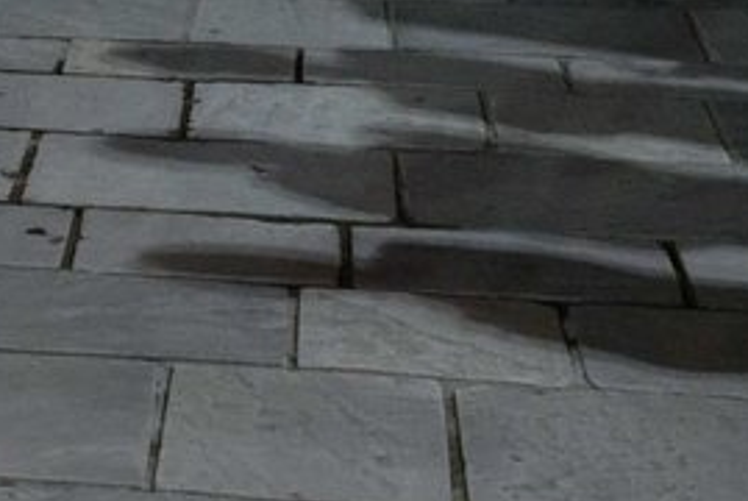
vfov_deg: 9.1
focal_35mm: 145
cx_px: -389
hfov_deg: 13.3
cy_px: -346
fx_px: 3016
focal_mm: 37
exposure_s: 1/200
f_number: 2.8
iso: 10000
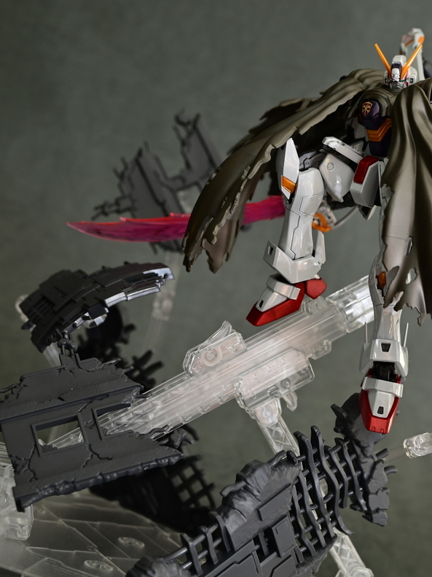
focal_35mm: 73
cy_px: 291
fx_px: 1215
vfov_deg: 26.7
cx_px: 272
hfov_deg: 20.1
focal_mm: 50
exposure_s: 6
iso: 100
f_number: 6.3
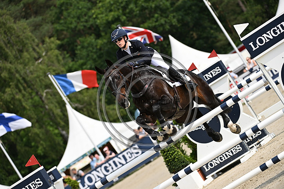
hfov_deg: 10.3
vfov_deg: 6.9
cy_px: 94
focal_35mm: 200
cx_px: 142
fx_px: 1578
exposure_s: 1/1250
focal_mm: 200
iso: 250
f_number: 5.6
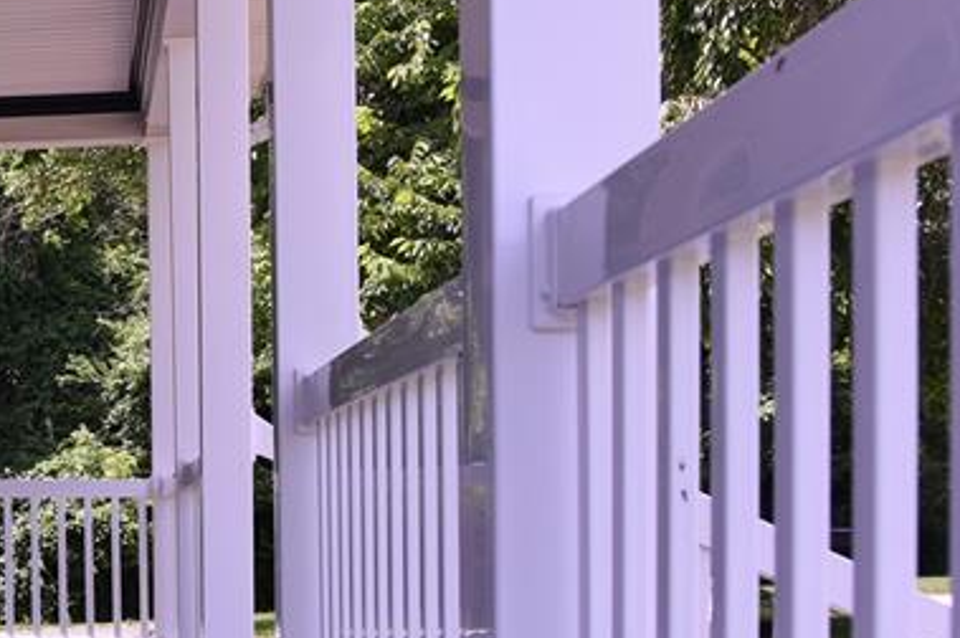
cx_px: -274
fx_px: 1945
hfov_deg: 24.4
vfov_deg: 18.2
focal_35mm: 73
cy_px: 620
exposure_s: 1/160
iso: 125
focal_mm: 27
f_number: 6.3
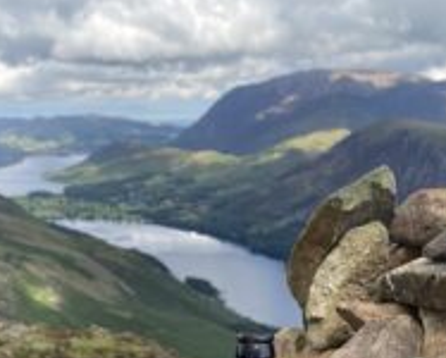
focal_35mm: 61
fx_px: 806
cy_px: 379
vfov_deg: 23.7
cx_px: 219
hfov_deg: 30.9
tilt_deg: -17.8
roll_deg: -0.3
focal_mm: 4.25
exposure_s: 1/1170
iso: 32
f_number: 1.8
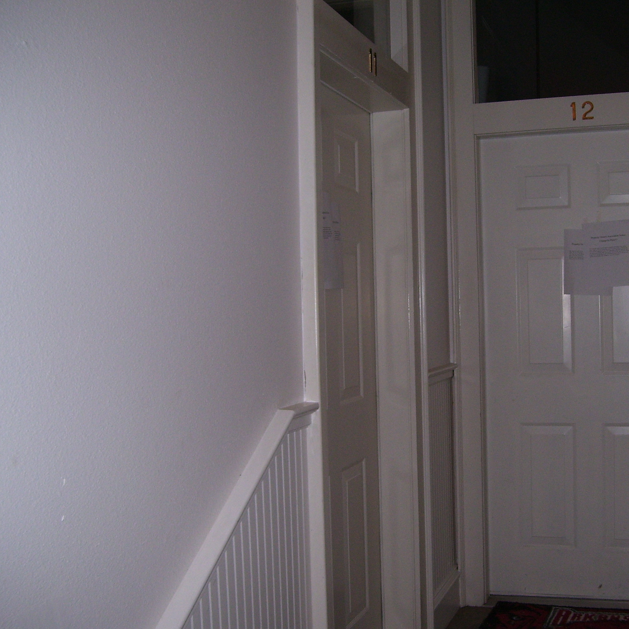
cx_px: 394
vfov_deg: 38.3
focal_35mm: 44
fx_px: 905
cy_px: 316
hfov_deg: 38.1
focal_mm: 6
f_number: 2.7
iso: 125
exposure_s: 1/60
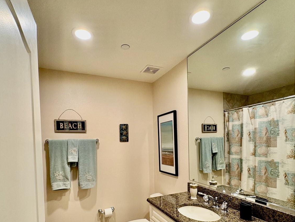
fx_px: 170
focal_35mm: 20
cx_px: 142
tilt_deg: -1.4
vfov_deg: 64.3
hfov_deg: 81.7
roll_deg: +1.5
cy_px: 147
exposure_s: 1/60
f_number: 2.2
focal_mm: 2.22
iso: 160
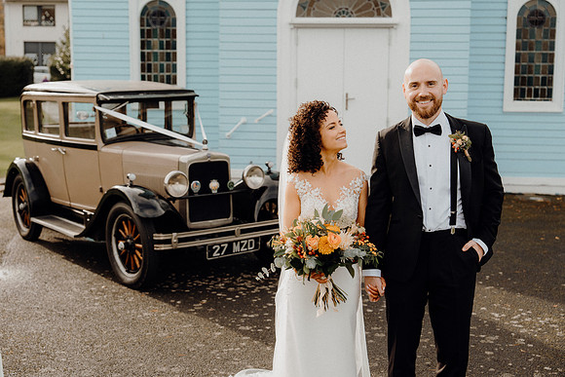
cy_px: 188
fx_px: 832
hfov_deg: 37.5
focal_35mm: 53
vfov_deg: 25.5
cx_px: 282
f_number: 3.5
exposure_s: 1/500
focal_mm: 53
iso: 125
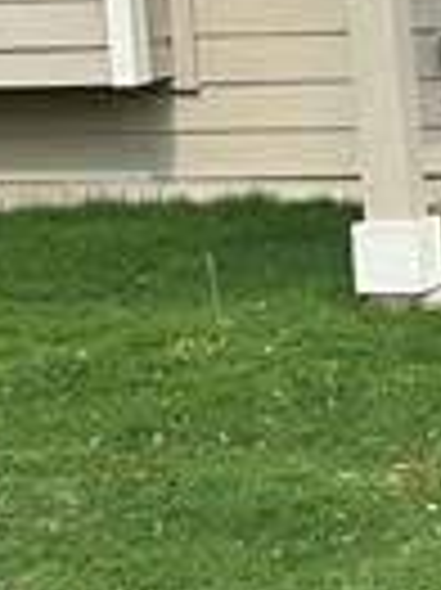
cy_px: 144
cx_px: 1022
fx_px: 2603
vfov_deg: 12.9
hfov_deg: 8.9
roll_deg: +2.6
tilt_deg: -8.8
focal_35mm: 153
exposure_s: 1/2695
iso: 50
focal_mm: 5.7
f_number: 1.5
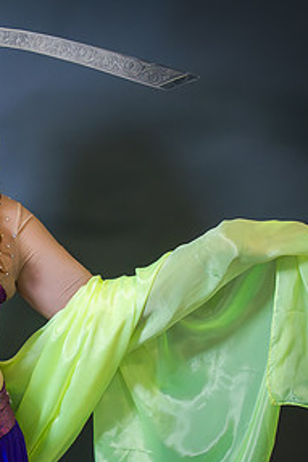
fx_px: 1218
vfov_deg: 21.2
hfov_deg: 14.0
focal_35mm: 95
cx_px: -68
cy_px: 355
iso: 5000
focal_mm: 38
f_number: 8
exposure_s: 1/200
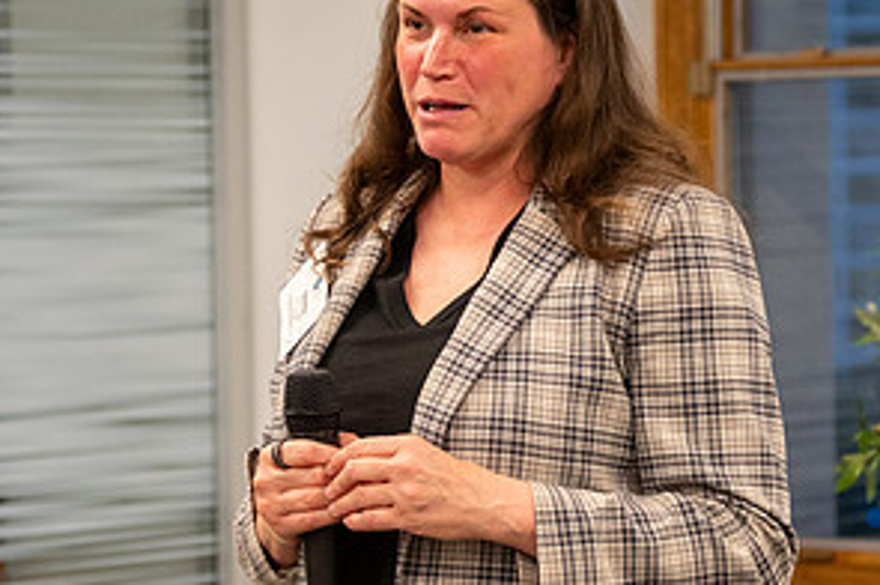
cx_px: 502
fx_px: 4249
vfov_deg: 7.9
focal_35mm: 174
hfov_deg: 11.8
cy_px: 339
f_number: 4
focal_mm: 78
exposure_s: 1/100
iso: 1600
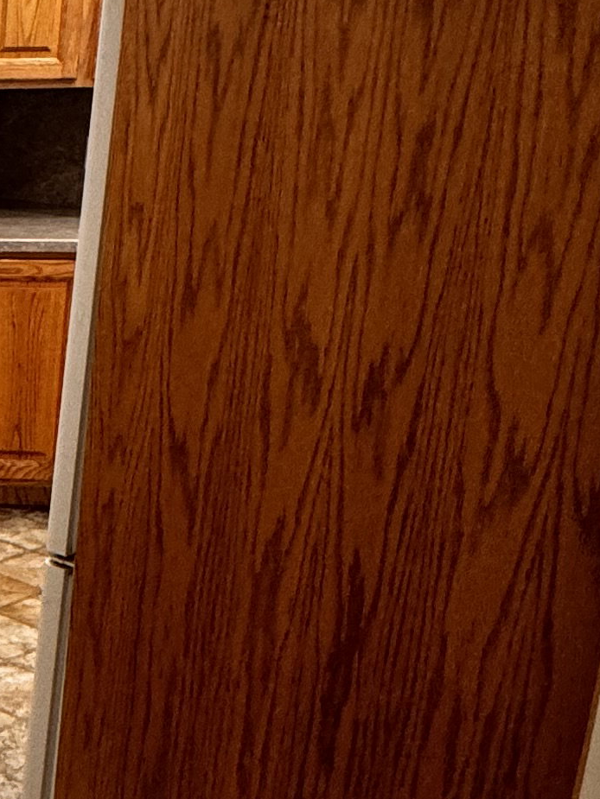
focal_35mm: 61
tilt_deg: -15.2
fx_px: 1409
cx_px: -469
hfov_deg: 18.8
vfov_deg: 31.6
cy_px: 446
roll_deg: +2.2
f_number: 2.2
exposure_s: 1/120
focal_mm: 2.22
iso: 160
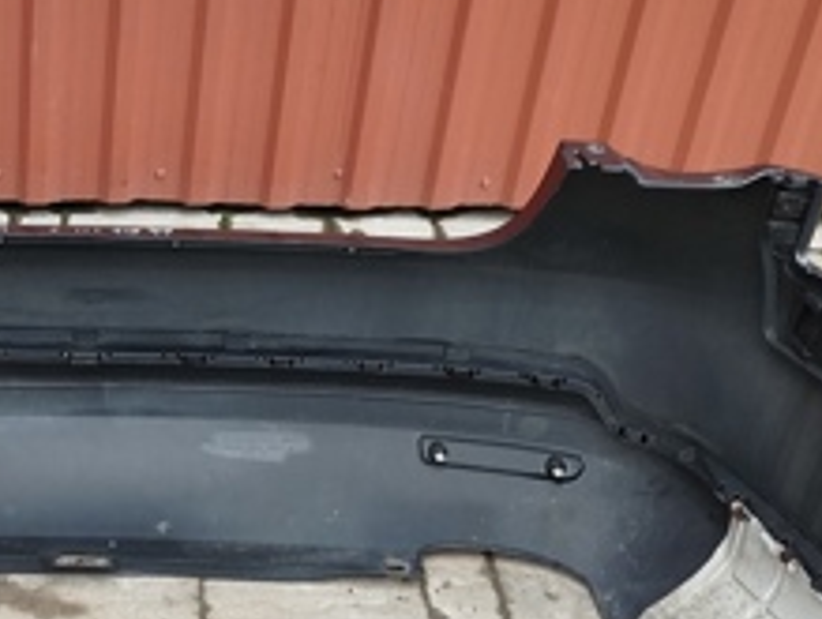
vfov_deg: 19.9
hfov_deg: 26.8
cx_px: 83
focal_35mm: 70
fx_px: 1665
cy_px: 720
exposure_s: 1/50
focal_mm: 5.31
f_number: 1.7
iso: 200
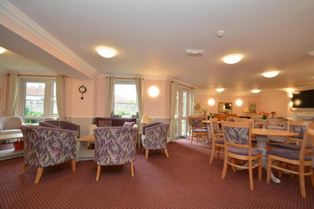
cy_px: 104
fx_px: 131
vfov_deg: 77.3
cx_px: 157
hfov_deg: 100.4
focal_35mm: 15
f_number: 4.5
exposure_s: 1/15
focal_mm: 10
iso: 100
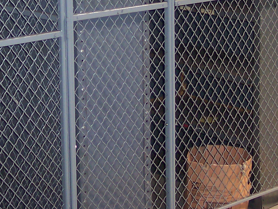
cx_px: 93
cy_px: -19
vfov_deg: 12.5
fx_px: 931
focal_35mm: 116
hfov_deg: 16.9
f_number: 2.8
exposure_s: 1/30
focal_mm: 8
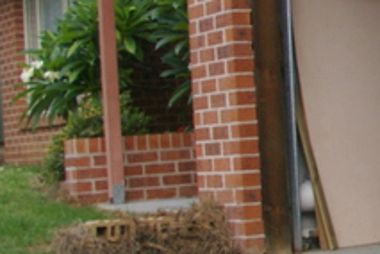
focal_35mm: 124
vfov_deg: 11.1
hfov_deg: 14.6
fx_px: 1309
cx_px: 671
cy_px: 98
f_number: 6.7
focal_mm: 22
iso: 800
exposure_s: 1/125
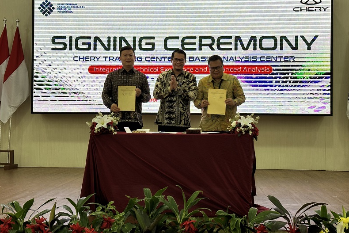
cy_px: 105
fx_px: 494
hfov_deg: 38.9
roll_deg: -0.2
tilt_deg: +2.4
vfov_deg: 26.5
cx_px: 176
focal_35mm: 51
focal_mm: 6.86
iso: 50
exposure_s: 1/186
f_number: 1.78
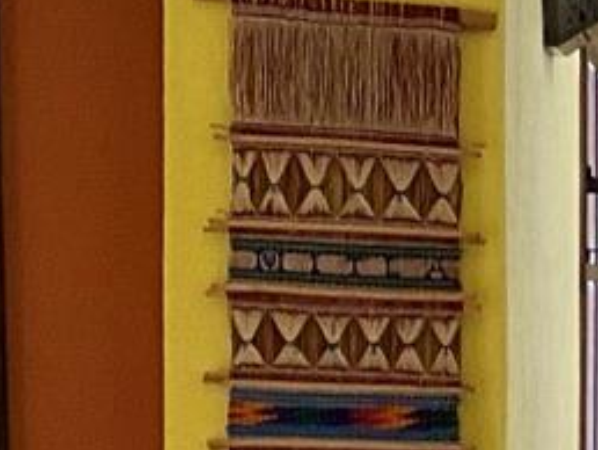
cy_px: 566
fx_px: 3562
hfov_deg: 8.8
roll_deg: -0.9
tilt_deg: -3.6
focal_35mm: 206
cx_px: 1412
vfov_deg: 7.2
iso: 125
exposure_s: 1/78
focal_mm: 4.25
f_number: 1.8
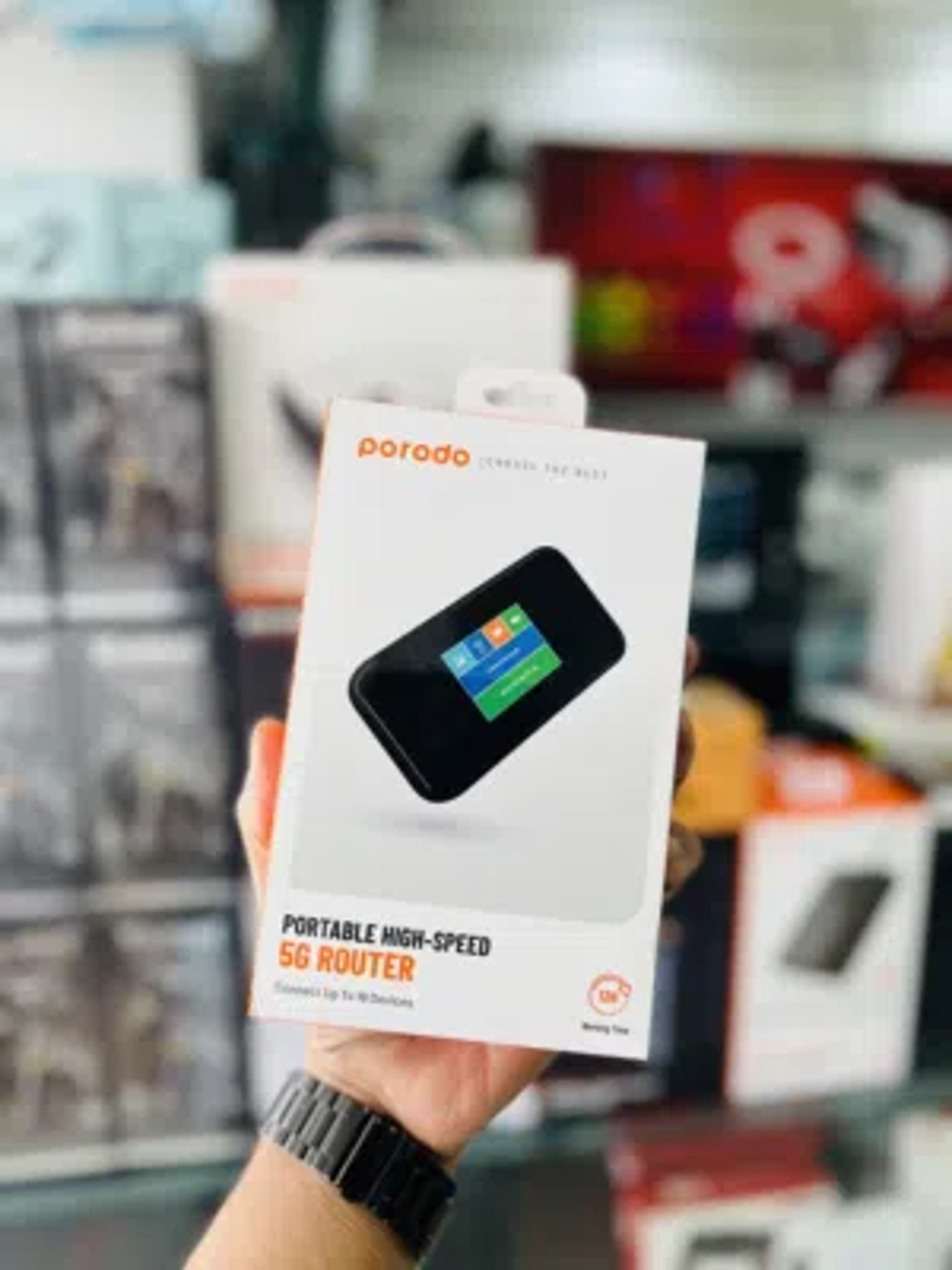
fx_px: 953
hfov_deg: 53.1
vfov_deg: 67.3
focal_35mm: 26
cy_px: 635
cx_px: 476
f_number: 1.5
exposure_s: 1/131
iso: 32
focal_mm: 5.7
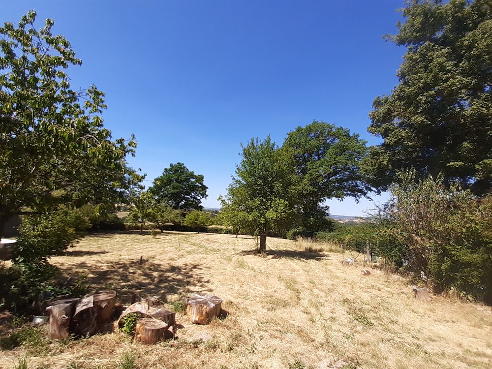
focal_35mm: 13
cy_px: 184
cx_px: 246
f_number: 2.2
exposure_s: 1/826
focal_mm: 1.13
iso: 40
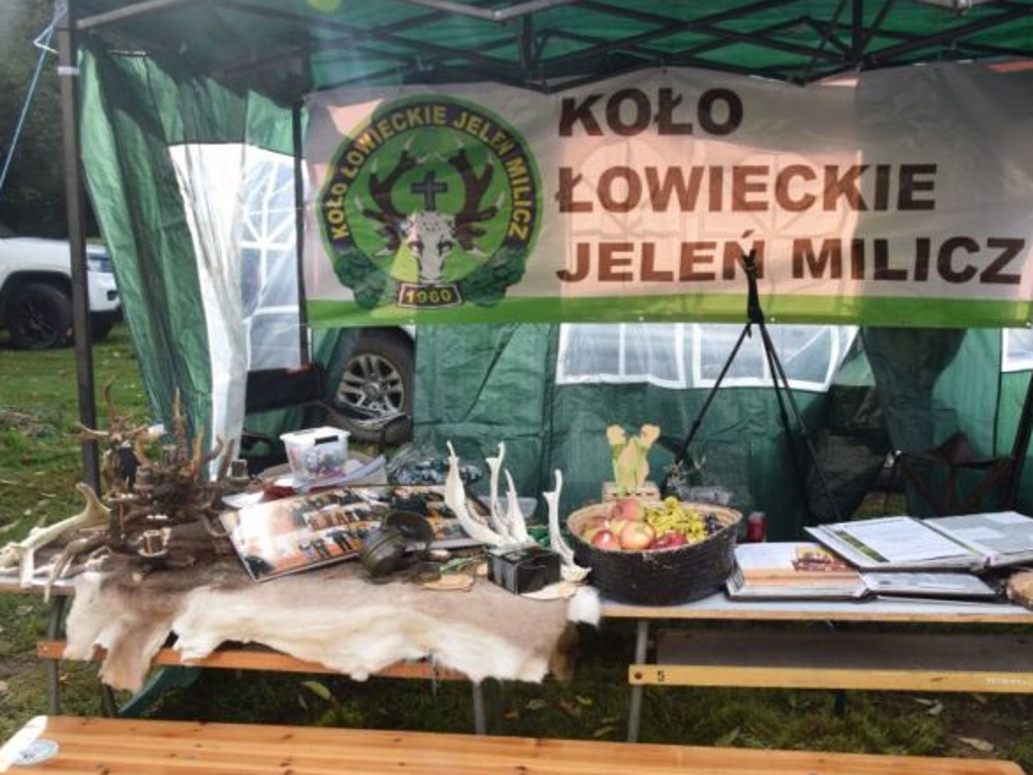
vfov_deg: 36.2
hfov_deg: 47.1
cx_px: 461
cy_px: 444
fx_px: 1182
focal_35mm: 40
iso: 400
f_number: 8
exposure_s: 1/250
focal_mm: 21
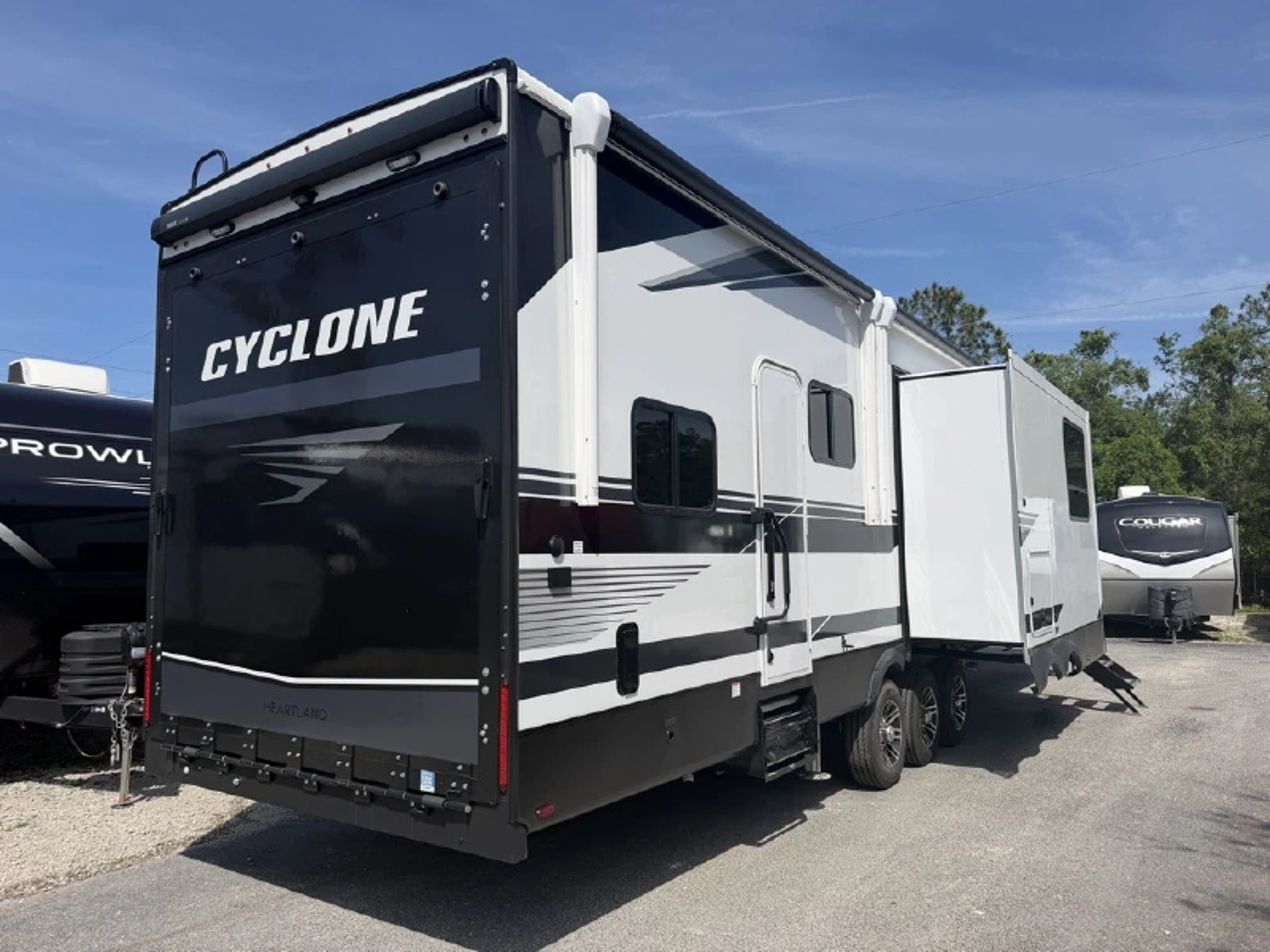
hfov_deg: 71.6
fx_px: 881
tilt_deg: +5.8
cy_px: 476
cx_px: 635
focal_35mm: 24
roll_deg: -0.1
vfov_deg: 56.8
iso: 80
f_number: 1.78
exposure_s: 1/6711
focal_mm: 6.76
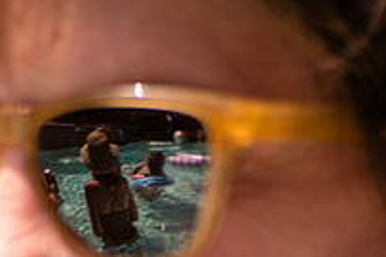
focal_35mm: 243
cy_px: 283
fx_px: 2603
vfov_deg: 5.6
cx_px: -74
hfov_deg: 8.4
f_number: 1.8
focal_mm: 85
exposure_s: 1/6400
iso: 200
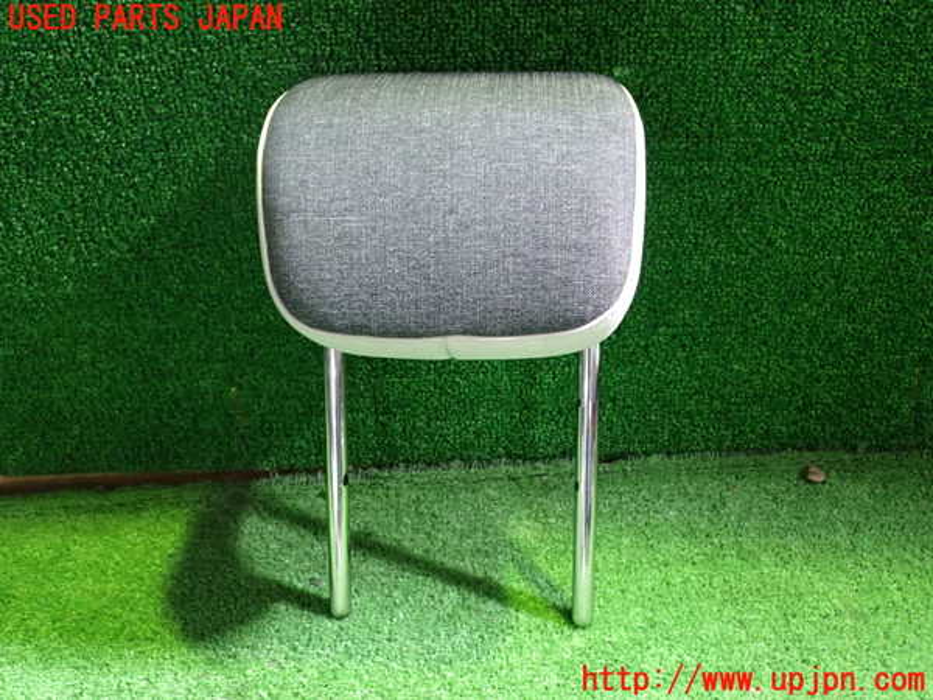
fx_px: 970
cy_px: 350
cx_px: 466
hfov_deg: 51.4
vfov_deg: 39.7
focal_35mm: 36
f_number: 2.5
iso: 800
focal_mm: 6.37
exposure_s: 1/15
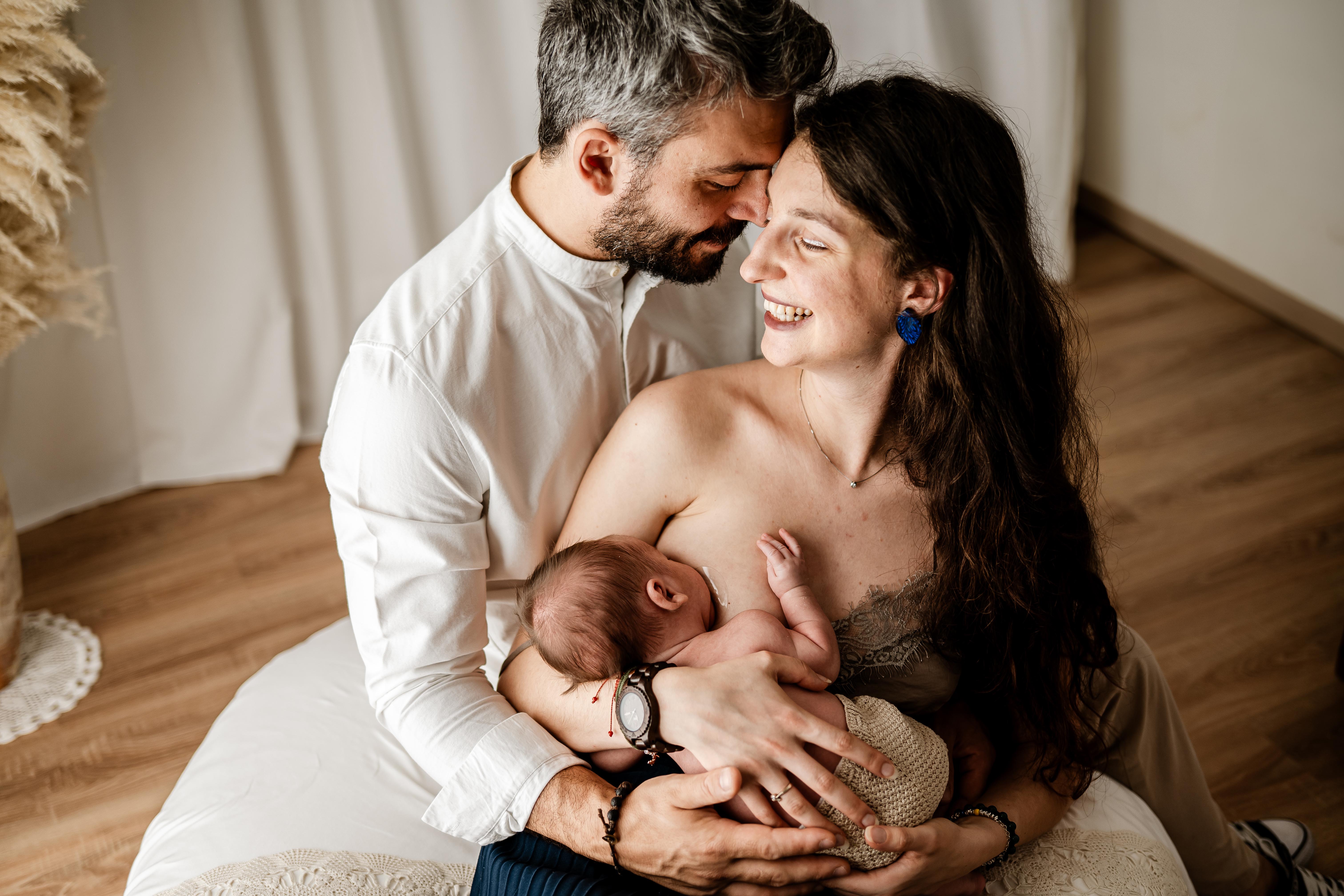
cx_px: 672
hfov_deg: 48.5
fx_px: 1493
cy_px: 448
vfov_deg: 33.4
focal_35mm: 40
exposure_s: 1/250
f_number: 2
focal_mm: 40
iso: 200
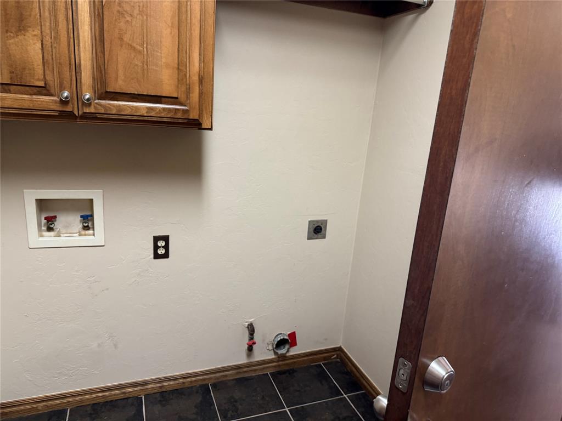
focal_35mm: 24
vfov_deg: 56.8
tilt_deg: -15.2
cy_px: 210
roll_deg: -3.7
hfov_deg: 71.6
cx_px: 281
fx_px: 390
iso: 320
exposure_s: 1/60
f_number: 1.78
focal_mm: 6.76
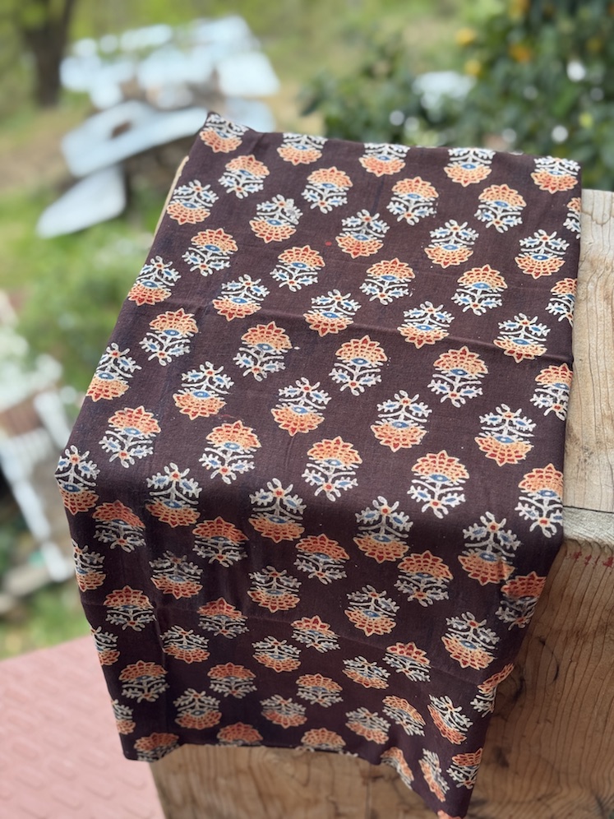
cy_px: 410
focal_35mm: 48
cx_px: 307
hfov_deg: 30.3
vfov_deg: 39.7
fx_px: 1135
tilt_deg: -48.3
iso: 64
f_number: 1.78
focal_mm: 6.76
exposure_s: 1/428
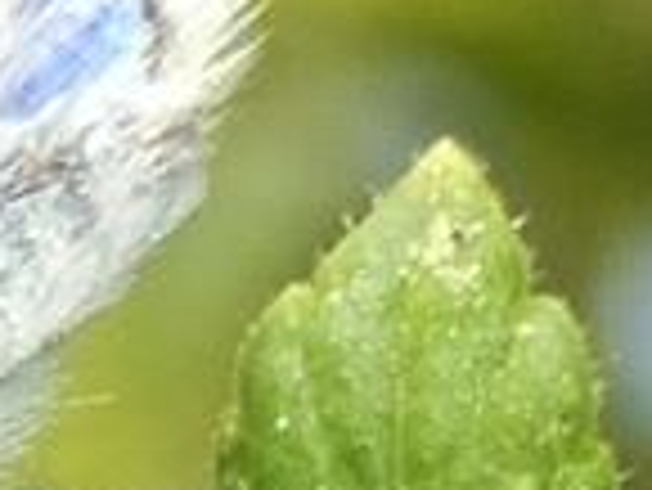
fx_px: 13328
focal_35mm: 707
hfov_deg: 2.8
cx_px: -434
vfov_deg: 2.1
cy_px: 557
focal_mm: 21.5
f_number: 5.1
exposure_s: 1/80
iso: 80
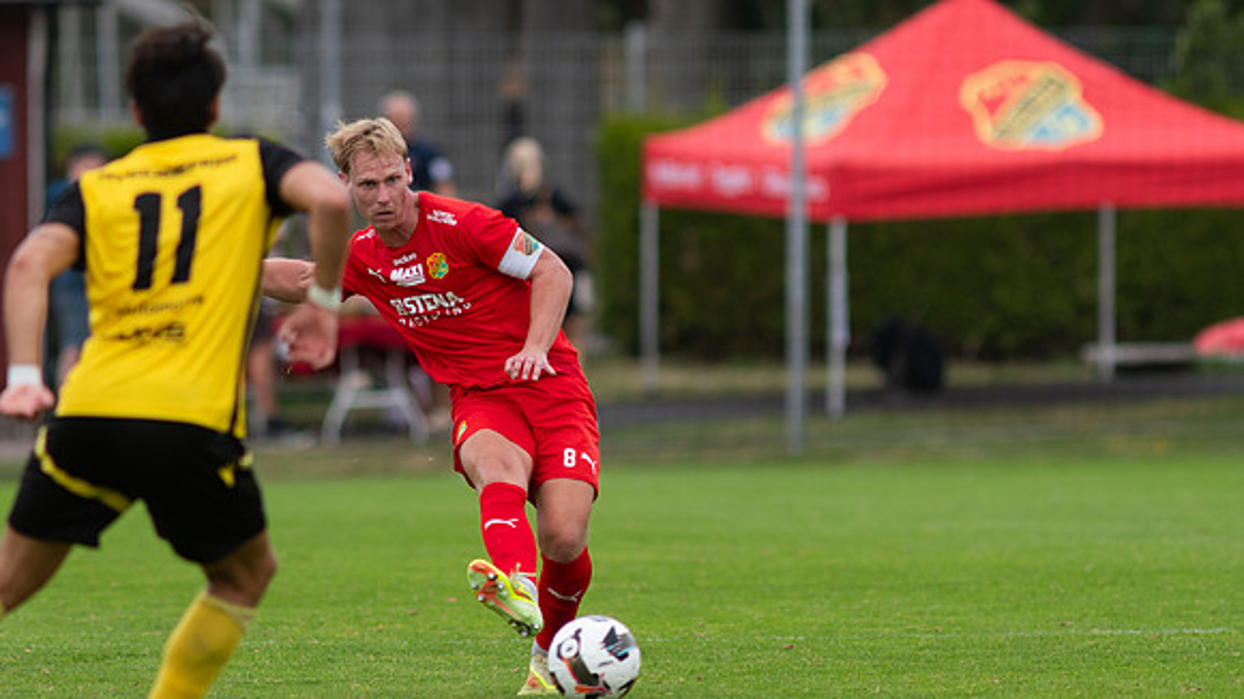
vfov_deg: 2.0
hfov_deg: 3.6
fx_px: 19992
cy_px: 350
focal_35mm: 606
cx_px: 447
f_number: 3.2
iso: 200
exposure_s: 1/1250
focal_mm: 300
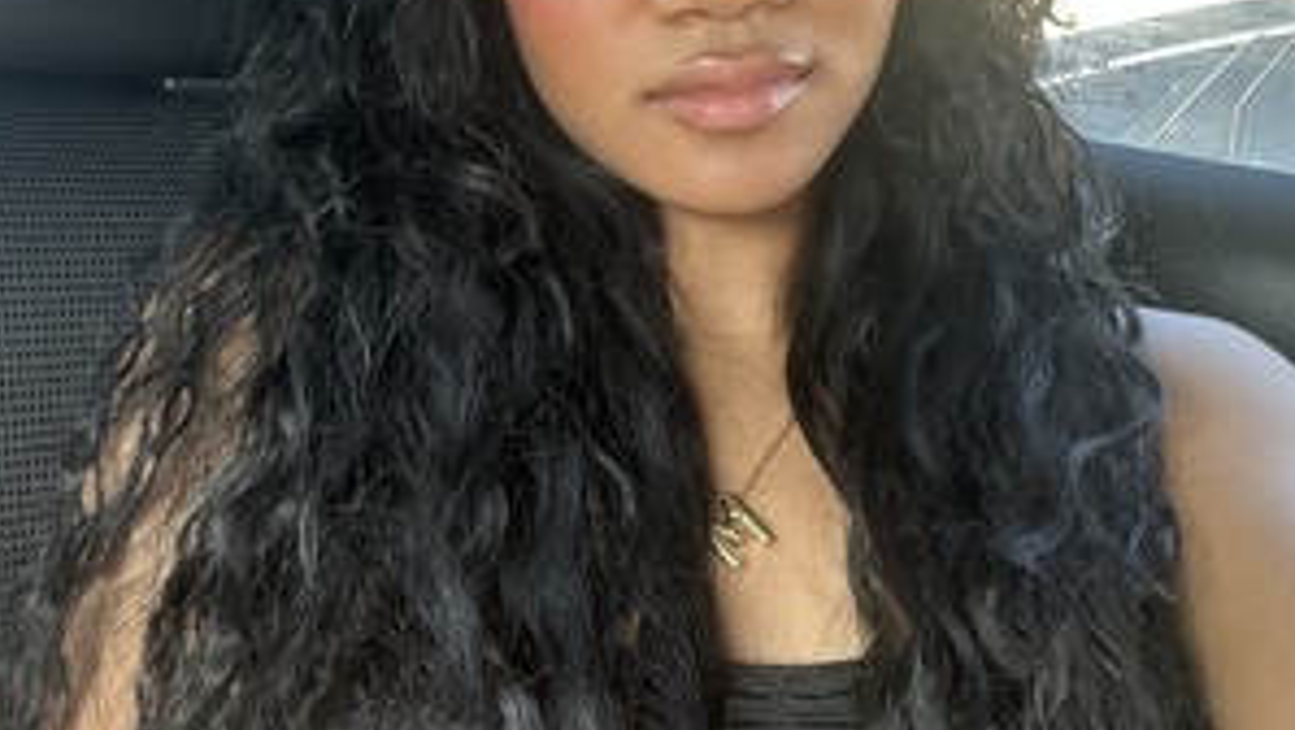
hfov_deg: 48.1
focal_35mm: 42
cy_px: 159
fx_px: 1443
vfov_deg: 27.9
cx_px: 543
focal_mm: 2.69
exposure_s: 1/121
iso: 80
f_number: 1.9
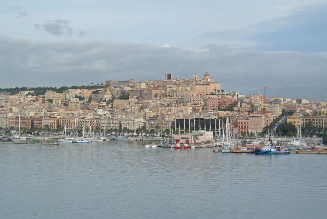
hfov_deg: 25.0
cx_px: 164
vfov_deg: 16.9
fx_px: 736
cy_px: 110
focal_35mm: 81
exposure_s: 1/400
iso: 100
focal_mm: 30
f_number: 5.6
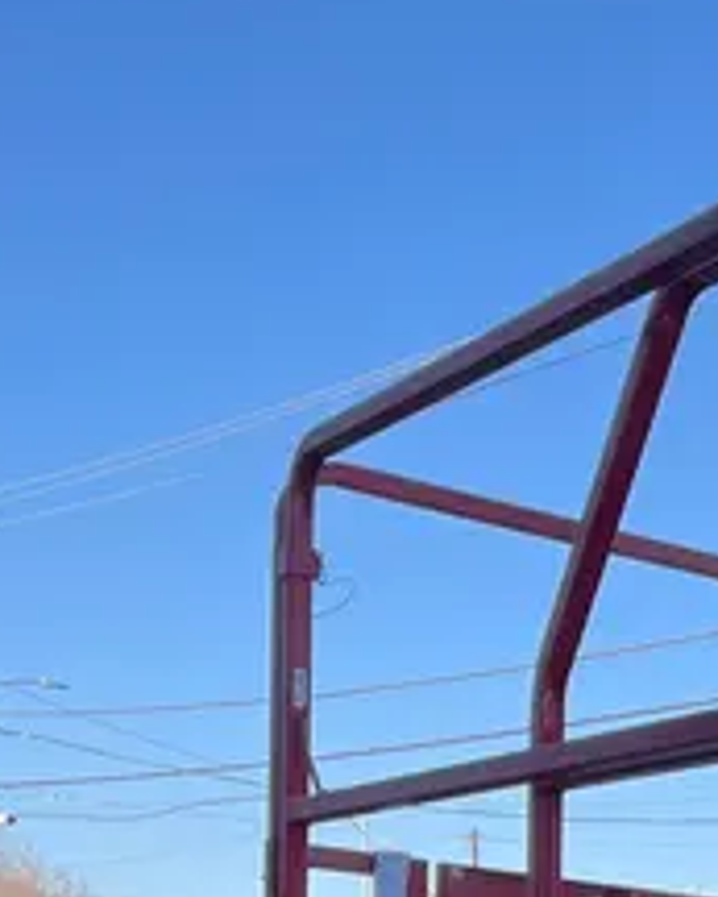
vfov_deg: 19.1
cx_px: 1129
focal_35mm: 86
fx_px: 2283
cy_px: 1393
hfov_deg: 16.1
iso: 50
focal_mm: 5.1
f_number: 1.6
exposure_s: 1/816
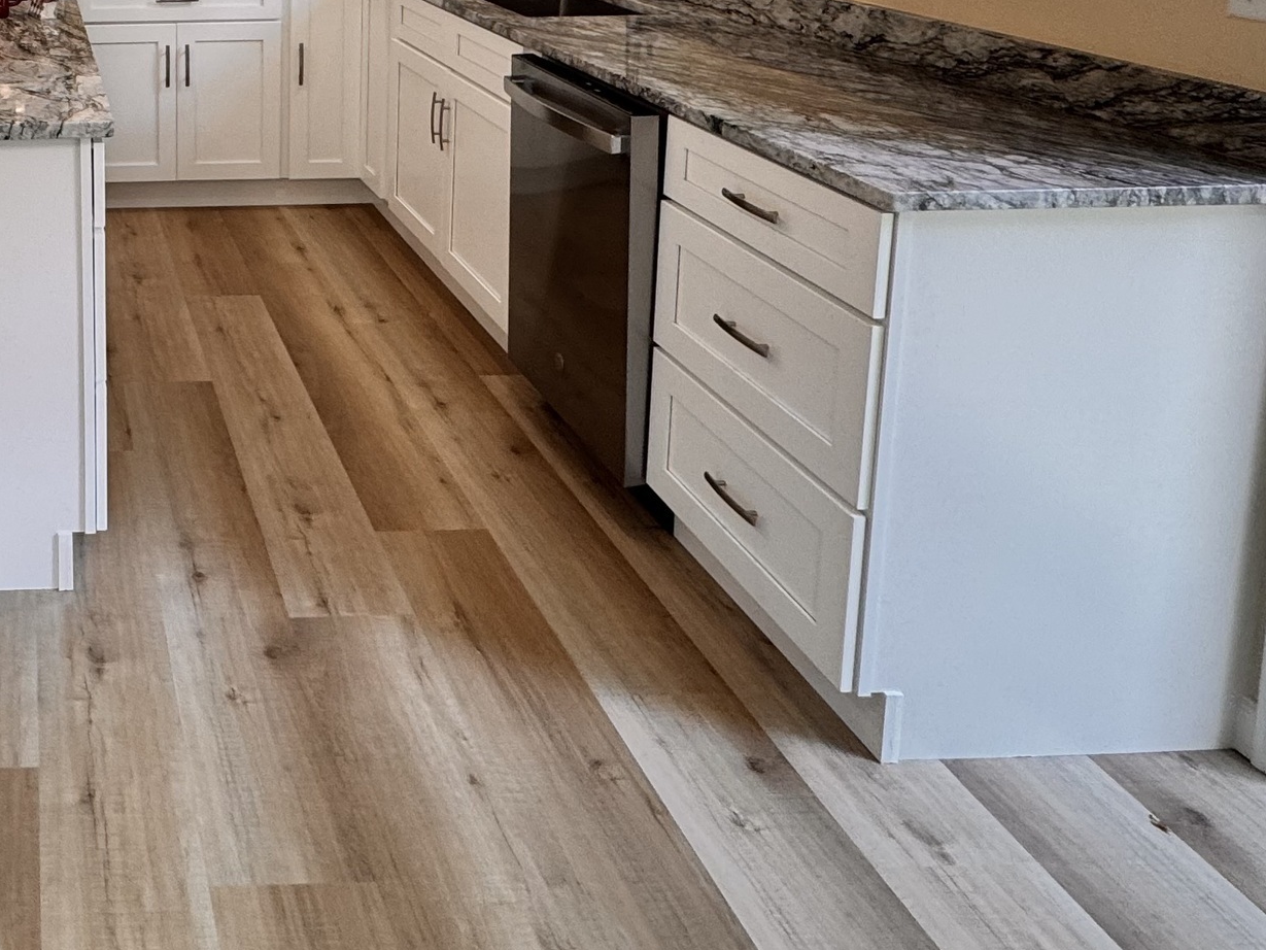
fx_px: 1280
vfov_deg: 36.4
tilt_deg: -8.4
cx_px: 46
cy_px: -10
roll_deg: +0.7
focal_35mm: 35
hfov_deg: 45.7
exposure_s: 1/120
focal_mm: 2.22
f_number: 2.2
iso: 125
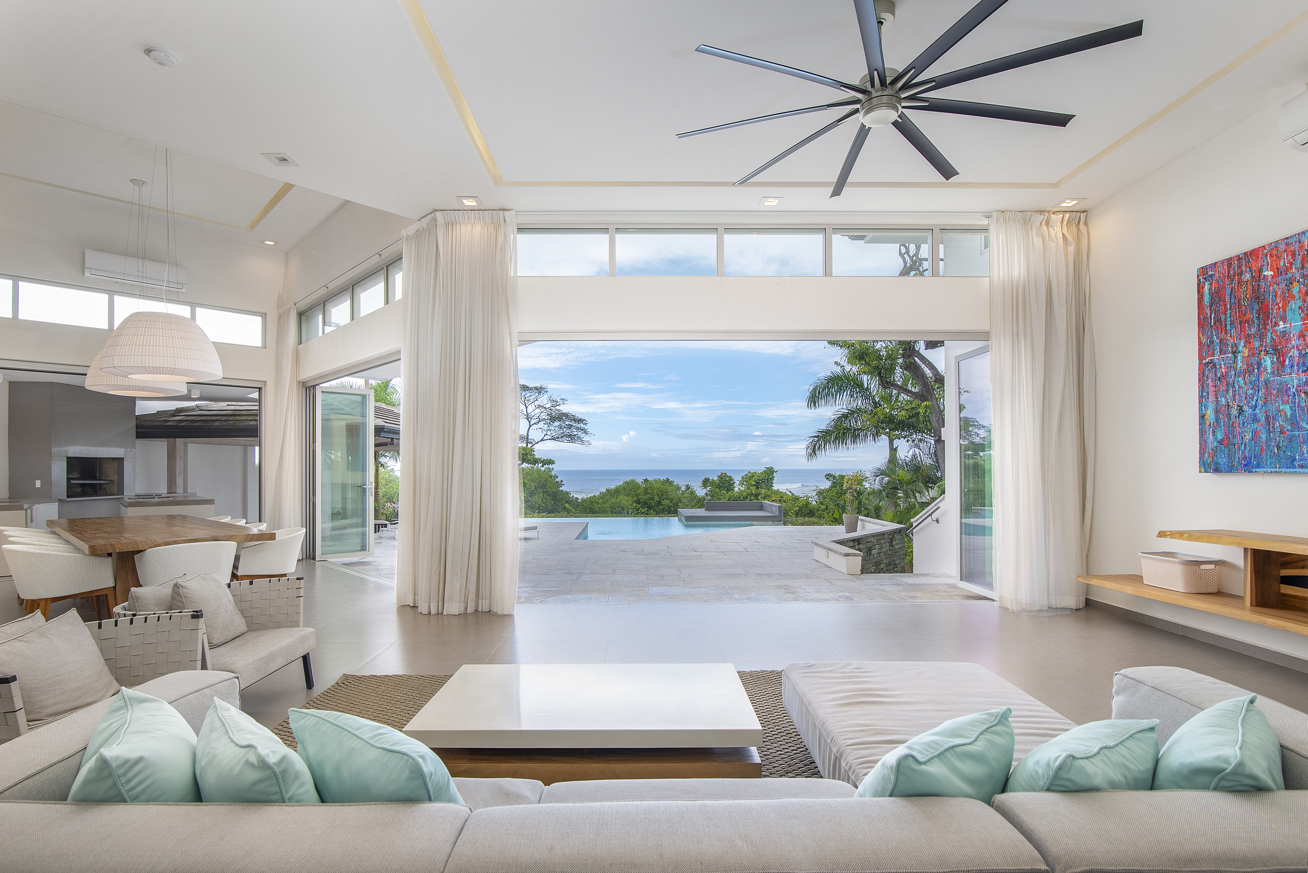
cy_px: 436
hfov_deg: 96.7
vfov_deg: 73.8
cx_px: 654
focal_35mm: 16
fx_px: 581
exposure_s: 1/200
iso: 125
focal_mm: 16
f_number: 7.1
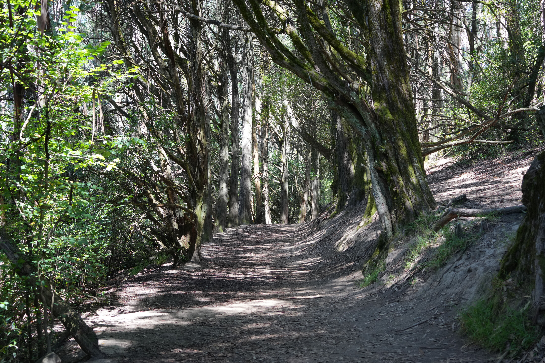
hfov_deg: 39.6
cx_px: 272
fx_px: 757
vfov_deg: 27.0
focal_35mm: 50
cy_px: 182
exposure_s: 1/125
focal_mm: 50
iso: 640
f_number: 4.5
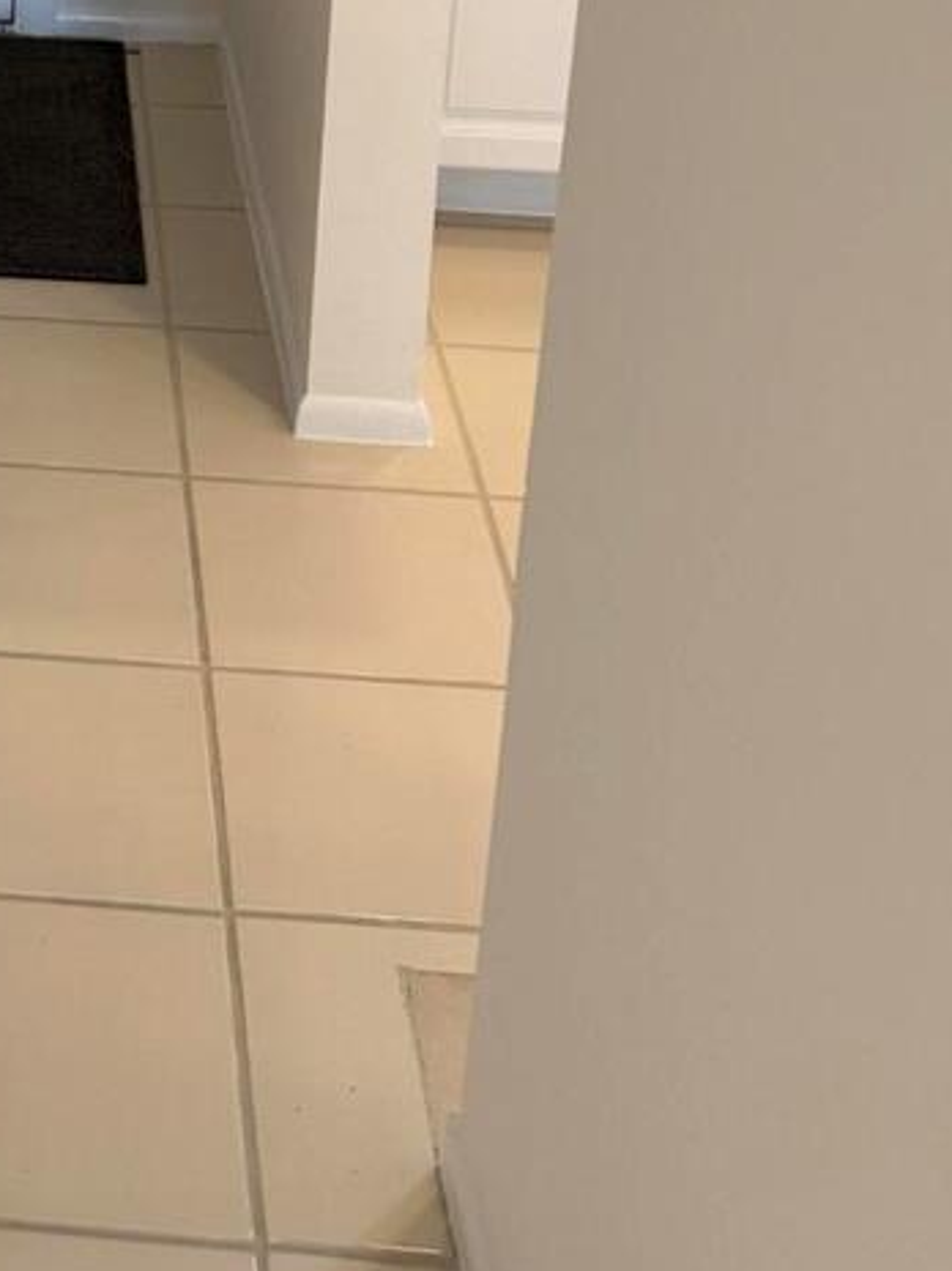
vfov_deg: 27.8
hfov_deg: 21.6
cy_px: -208
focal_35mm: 62
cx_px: -249
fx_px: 2277
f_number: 1.78
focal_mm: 6.76
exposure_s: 1/60
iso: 160
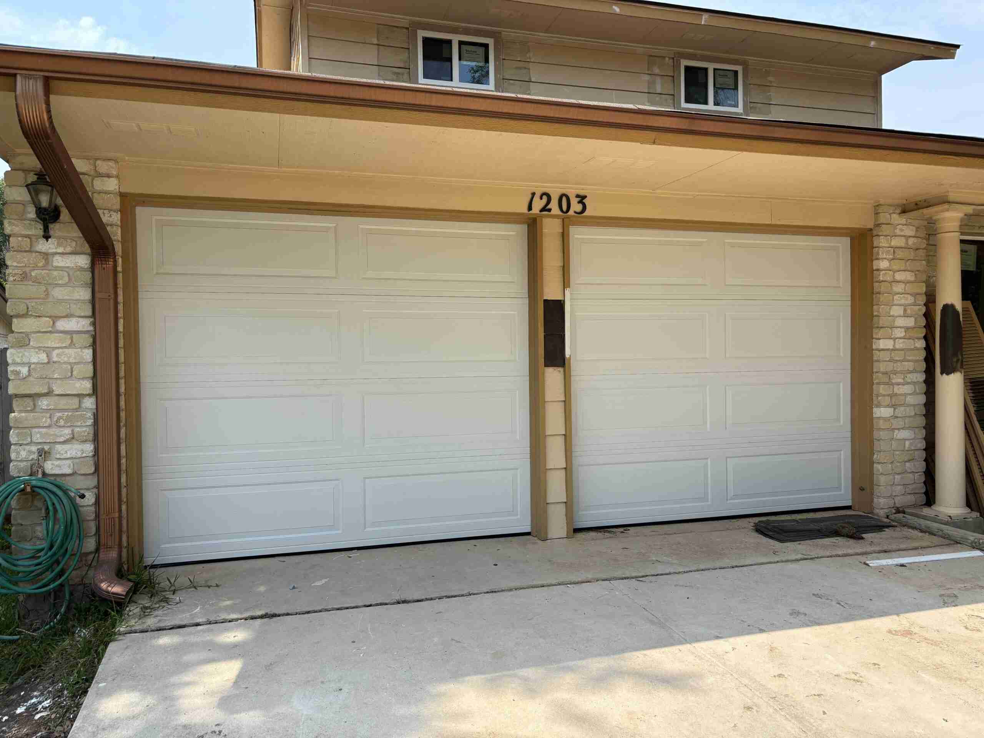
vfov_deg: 53.1
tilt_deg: -0.5
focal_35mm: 26
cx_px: 492
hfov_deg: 67.3
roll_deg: +0.4
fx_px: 739
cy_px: 369
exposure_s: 1/1721
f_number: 1.6
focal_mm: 5.96
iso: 50
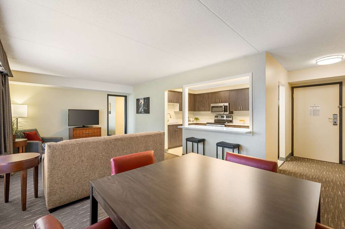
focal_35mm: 16
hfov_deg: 98.6
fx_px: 148
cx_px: 172
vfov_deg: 75.4
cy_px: 114
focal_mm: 15.5
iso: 200
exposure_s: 1/13
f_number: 10
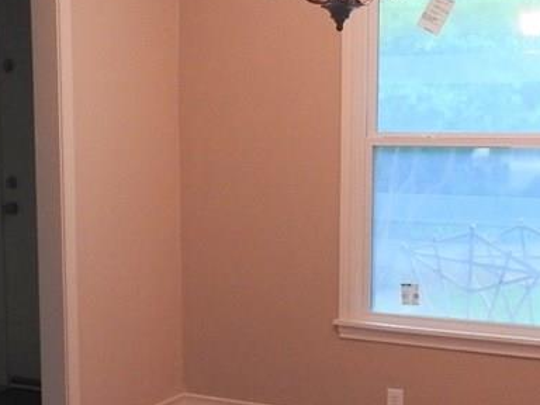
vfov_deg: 22.9
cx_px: 253
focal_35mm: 64
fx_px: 998
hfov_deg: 30.3
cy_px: 250
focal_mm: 4.3
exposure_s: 1/30
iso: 320
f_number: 3.3
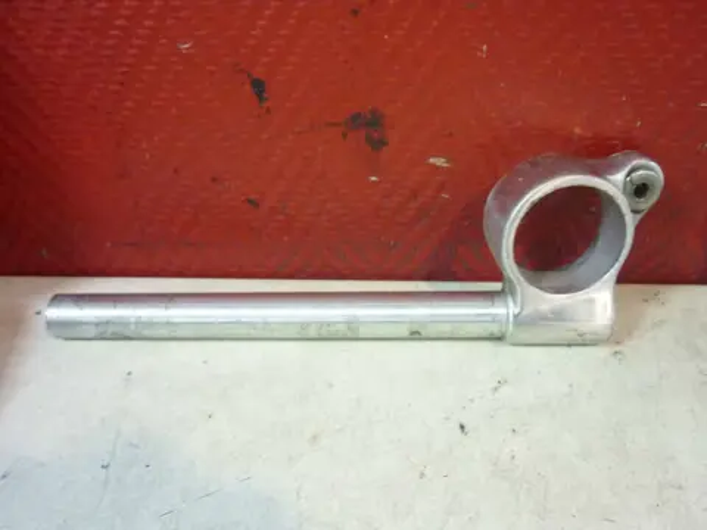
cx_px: 354
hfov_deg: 55.4
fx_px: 674
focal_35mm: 33
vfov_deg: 42.9
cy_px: 265
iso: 400
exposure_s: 1/10
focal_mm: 5.5
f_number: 2.8
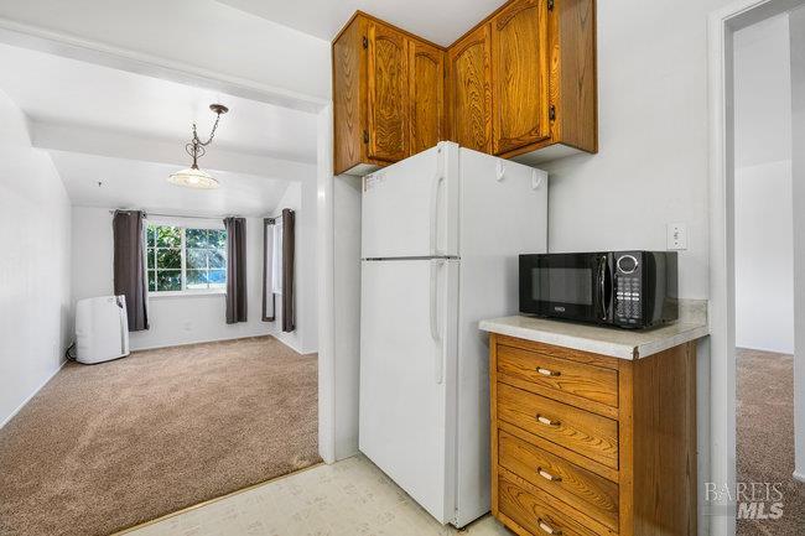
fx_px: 335
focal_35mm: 15
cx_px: 402
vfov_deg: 77.3
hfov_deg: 100.4
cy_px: 268
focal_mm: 10
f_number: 9
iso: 160
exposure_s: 1/3
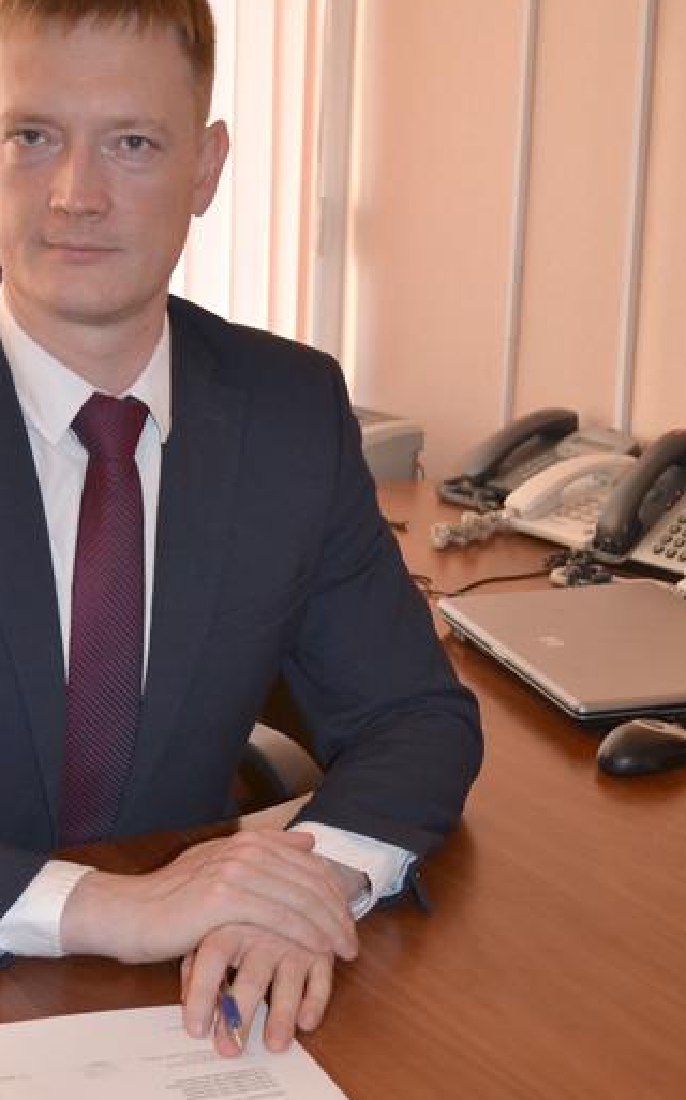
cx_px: 209
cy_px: 626
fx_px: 1857
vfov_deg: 32.9
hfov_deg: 20.8
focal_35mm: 62
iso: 400
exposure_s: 1/100
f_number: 4.2
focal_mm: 26
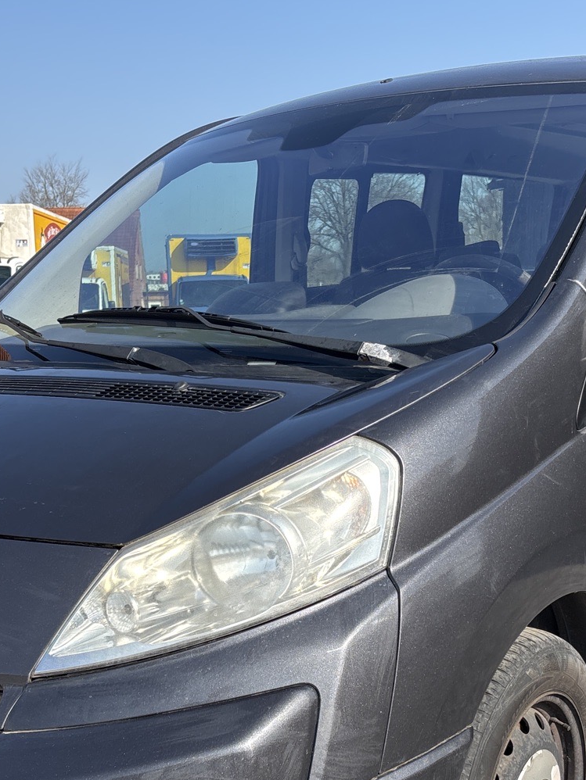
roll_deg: +1.0
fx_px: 1128
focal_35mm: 50
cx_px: 301
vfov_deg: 37.7
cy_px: 529
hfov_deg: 29.1
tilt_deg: -11.3
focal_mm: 5.96
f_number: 1.6
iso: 50
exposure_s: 1/2062
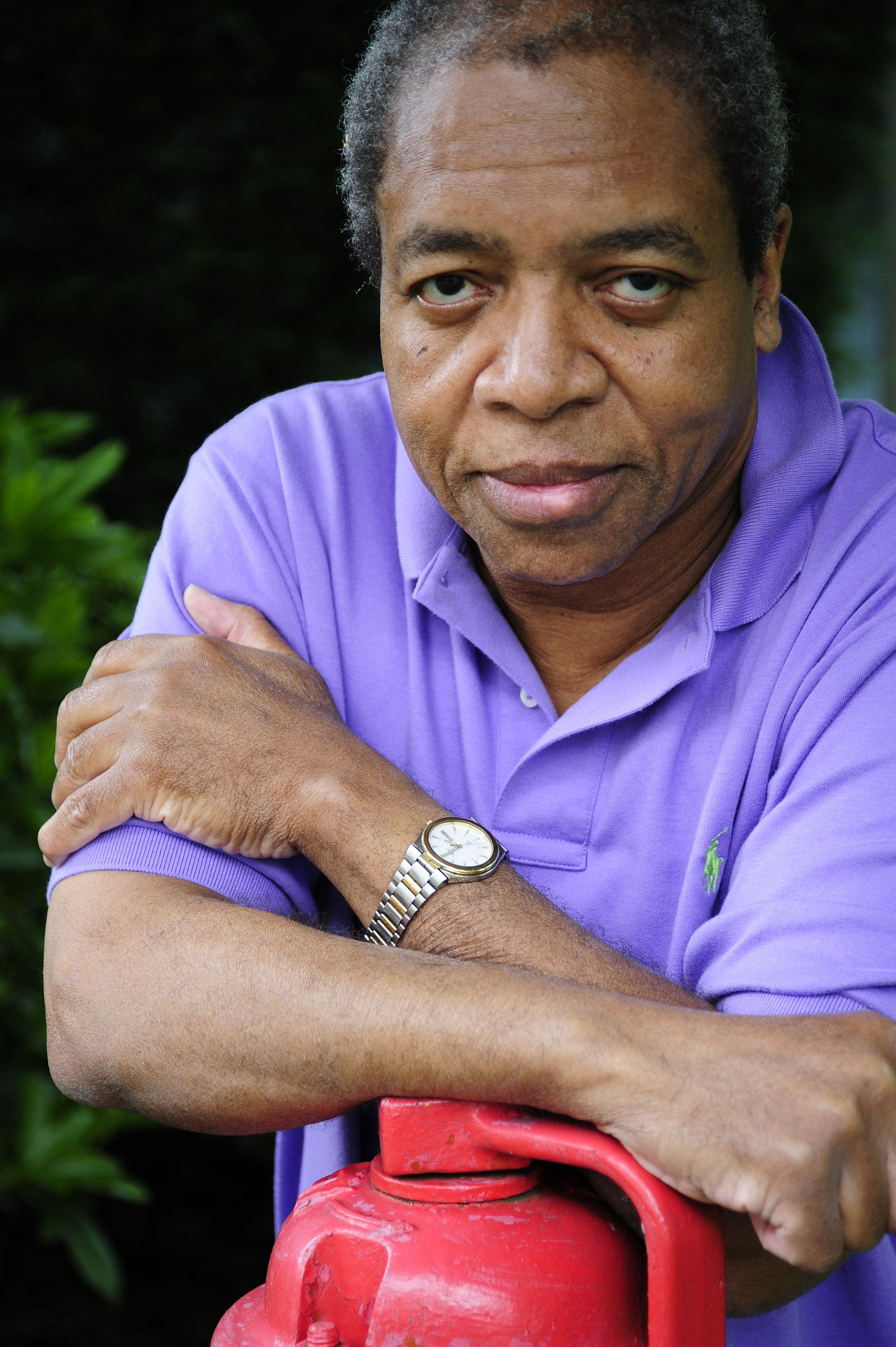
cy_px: 674
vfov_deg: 23.9
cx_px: 448
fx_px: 3177
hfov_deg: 16.1
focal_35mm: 85
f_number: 5.6
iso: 400
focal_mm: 85
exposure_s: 1/60
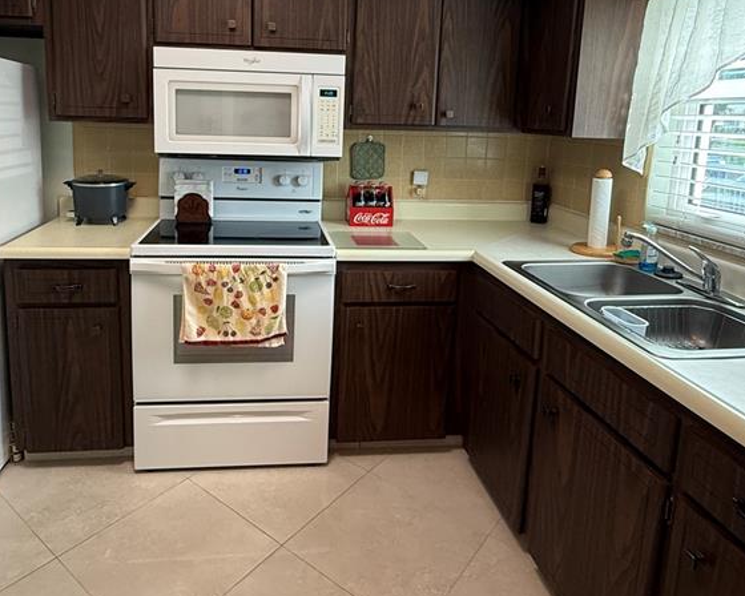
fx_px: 551
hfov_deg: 67.9
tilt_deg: -9.1
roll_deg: -2.2
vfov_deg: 55.6
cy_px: 200
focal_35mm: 25
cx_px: 329
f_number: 2.2
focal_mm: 2.22
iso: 250
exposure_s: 1/120
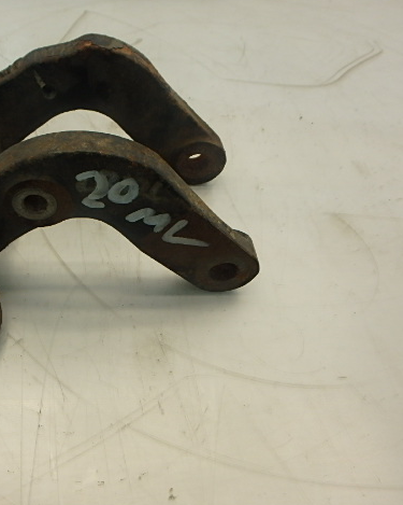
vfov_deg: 62.2
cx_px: 98
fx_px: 418
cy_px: 251
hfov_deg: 49.3
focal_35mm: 28
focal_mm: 3.7
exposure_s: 1/60
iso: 160
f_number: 3.5
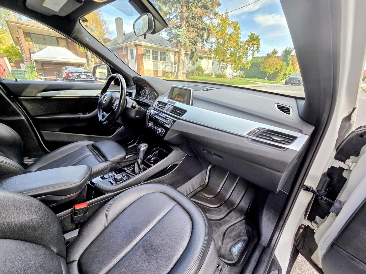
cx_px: 183
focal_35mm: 13
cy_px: 137
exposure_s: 1/120
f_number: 2.2
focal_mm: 2.2
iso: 64
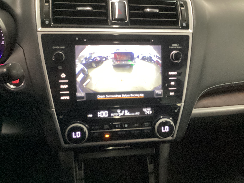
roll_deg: -6.0
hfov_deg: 58.4
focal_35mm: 31
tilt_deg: -36.3
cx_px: 122
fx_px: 219
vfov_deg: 45.4
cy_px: 92
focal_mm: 3.3
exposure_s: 1/33
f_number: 2.4
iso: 400
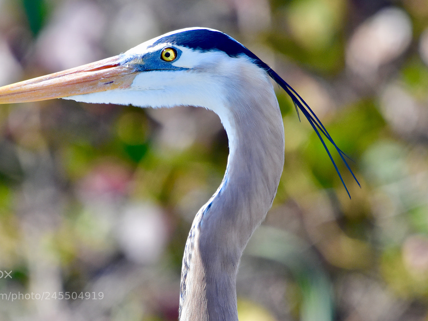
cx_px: 196
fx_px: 13340
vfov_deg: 1.4
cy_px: 144
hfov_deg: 1.8
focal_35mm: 1079
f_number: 8
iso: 900
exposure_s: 1/1000
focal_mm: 600
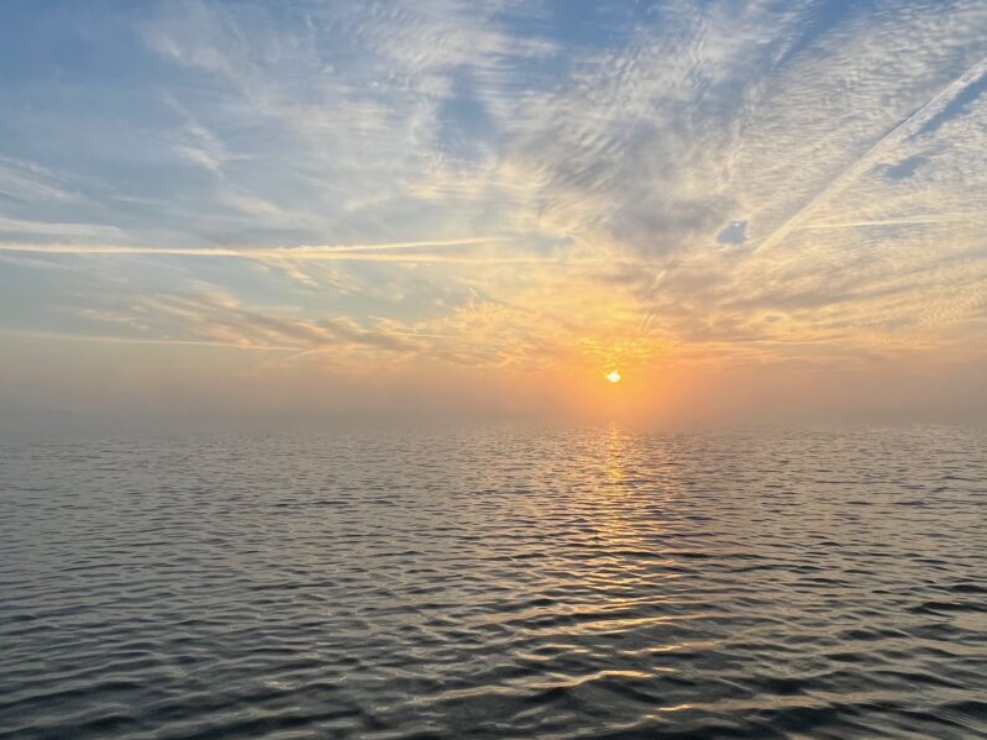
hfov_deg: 69.3
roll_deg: +0.6
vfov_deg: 54.9
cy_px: 385
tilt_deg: +1.0
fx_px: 713
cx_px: 535
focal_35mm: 25
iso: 32
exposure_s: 1/1233
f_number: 1.8
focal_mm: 1.57
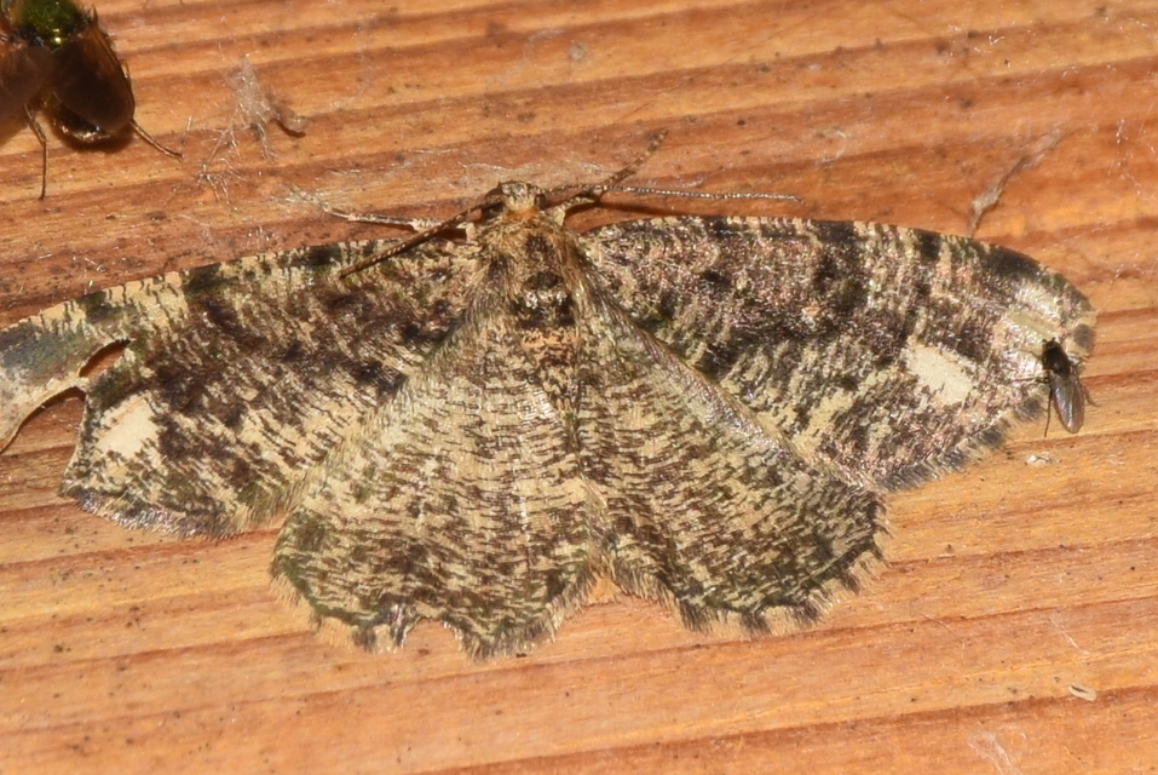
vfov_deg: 6.6
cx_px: 579
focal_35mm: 210
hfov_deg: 9.8
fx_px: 6761
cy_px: 388
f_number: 13
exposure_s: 1/160
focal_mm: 140
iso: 100
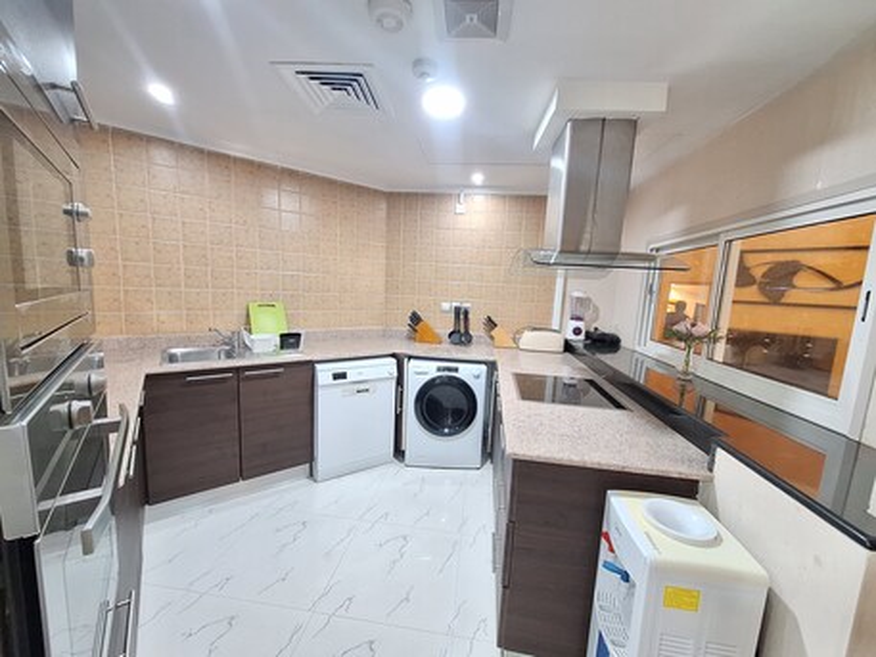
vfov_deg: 89.9
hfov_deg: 106.2
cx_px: 438
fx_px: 329
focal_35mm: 13
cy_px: 328
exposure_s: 1/33
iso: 200
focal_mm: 1.74
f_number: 2.2
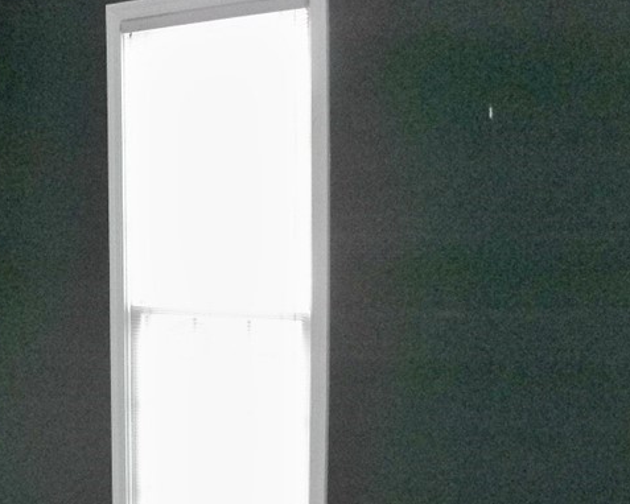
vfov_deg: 22.2
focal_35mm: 67
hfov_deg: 26.8
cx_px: 4
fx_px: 1250
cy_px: 471
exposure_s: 1/125
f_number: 2.9
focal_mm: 5.7
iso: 566
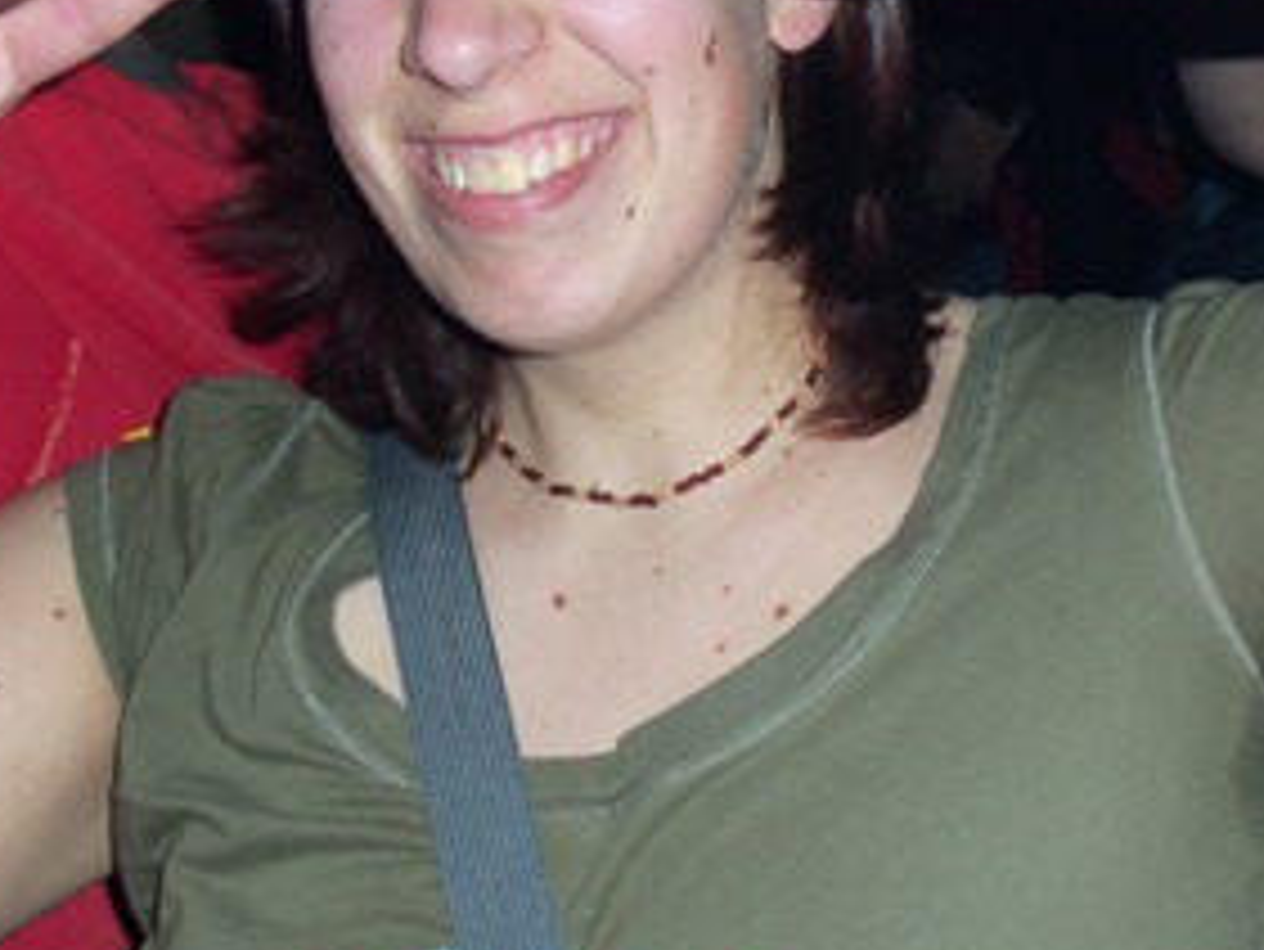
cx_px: 652
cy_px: 297
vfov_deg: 22.2
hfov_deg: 29.4
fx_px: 2411
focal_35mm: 66
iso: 100
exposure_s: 1/30
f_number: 3.4
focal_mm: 5.2
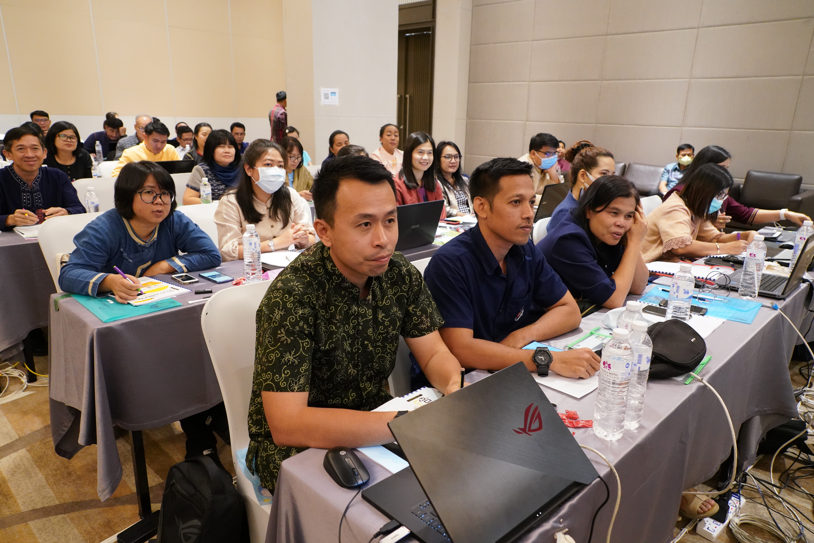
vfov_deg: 53.1
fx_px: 543
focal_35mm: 24
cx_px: 407
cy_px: 272
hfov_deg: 73.7
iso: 6400
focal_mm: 24
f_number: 6.3
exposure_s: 1/60
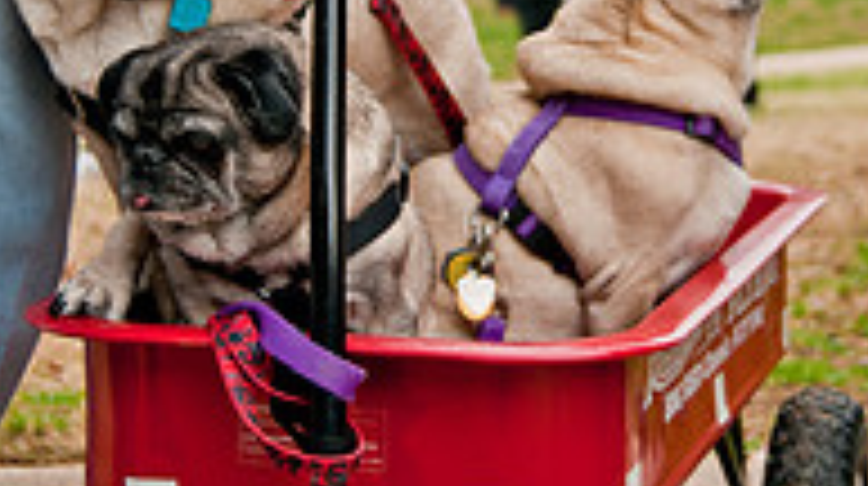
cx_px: 524
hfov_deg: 20.1
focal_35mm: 106
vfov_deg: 11.2
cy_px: -4
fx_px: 2442
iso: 200
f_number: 2.8
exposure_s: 1/1600
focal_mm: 29
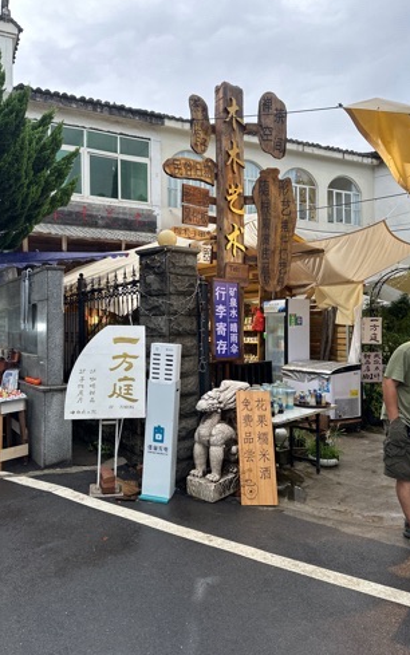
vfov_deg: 70.4
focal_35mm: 26
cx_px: 165
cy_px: 325
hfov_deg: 47.4
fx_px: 464
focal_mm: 6.86
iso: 100
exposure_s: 1/100
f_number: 1.78
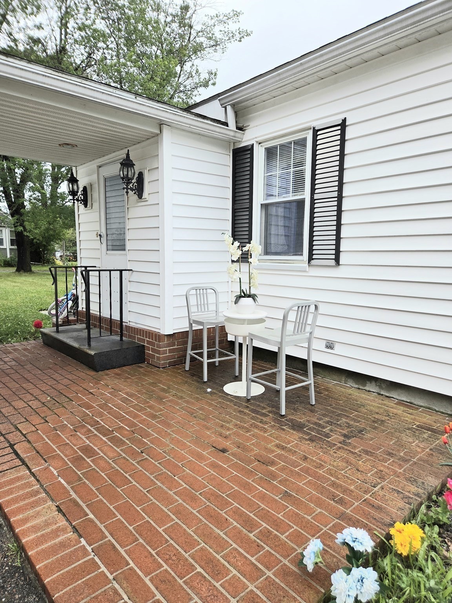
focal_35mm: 23
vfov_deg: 73.9
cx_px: 226
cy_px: 302
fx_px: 400
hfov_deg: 58.9
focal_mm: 5.4
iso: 80
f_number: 1.8
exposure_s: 1/2000
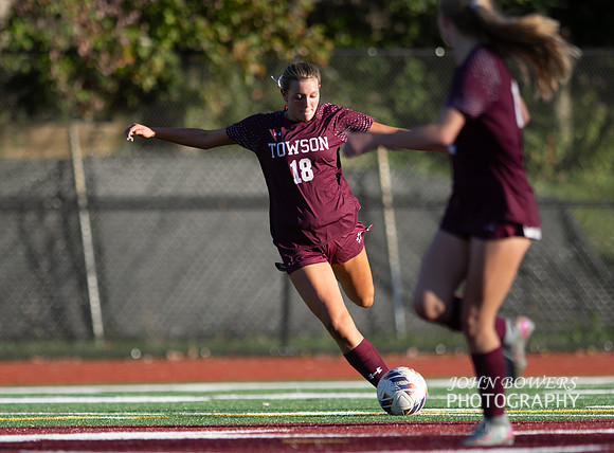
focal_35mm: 581
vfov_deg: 2.5
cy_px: 237
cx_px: 270
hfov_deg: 3.4
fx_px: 10254
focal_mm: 300
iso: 110
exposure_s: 1/1600
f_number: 2.8
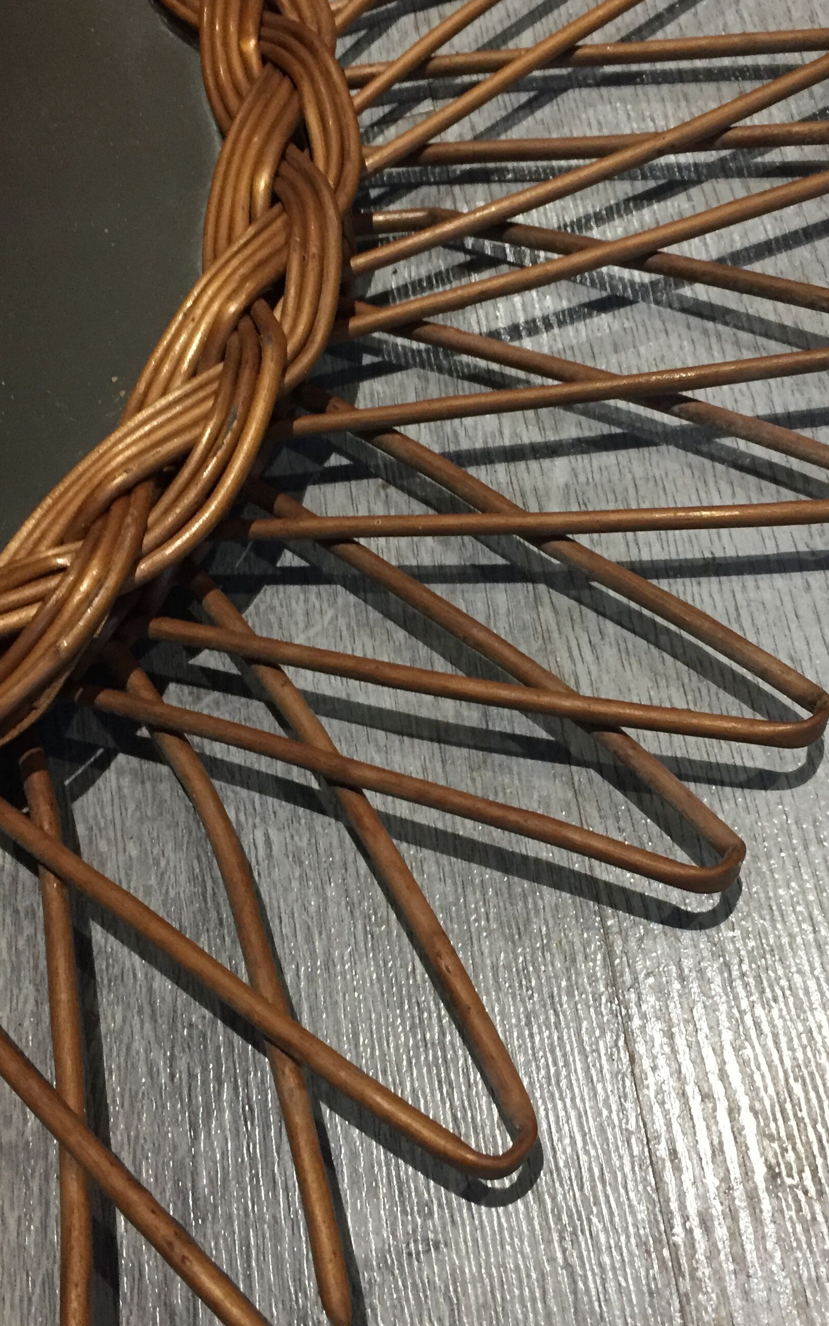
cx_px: 526
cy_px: 648
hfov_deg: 32.6
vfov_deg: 50.4
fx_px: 1410
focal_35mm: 39
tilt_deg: -61.0
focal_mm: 4.15
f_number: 2.2
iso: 200
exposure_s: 1/33
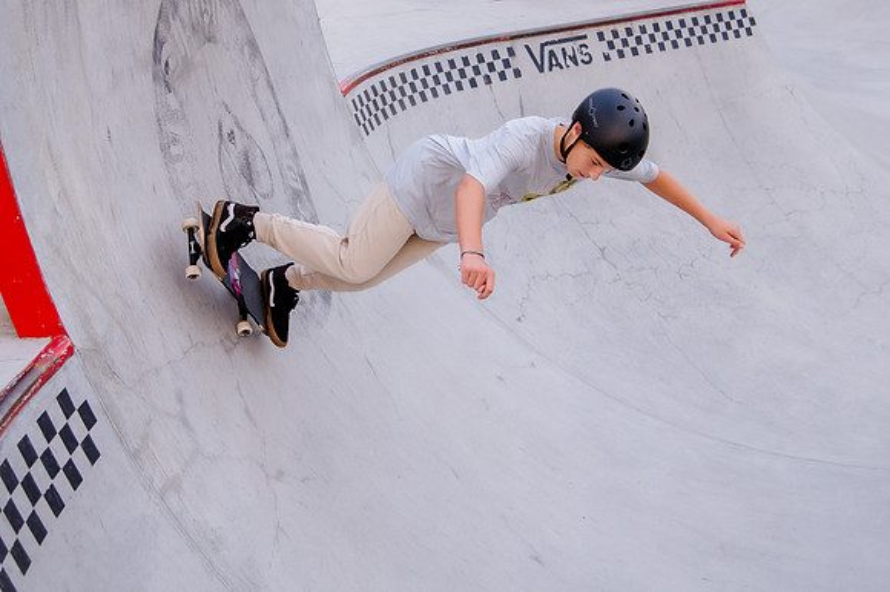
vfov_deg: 24.5
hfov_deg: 36.2
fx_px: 1361
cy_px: 209
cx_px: 404
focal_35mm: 55
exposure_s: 1/640
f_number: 4
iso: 2500
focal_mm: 38
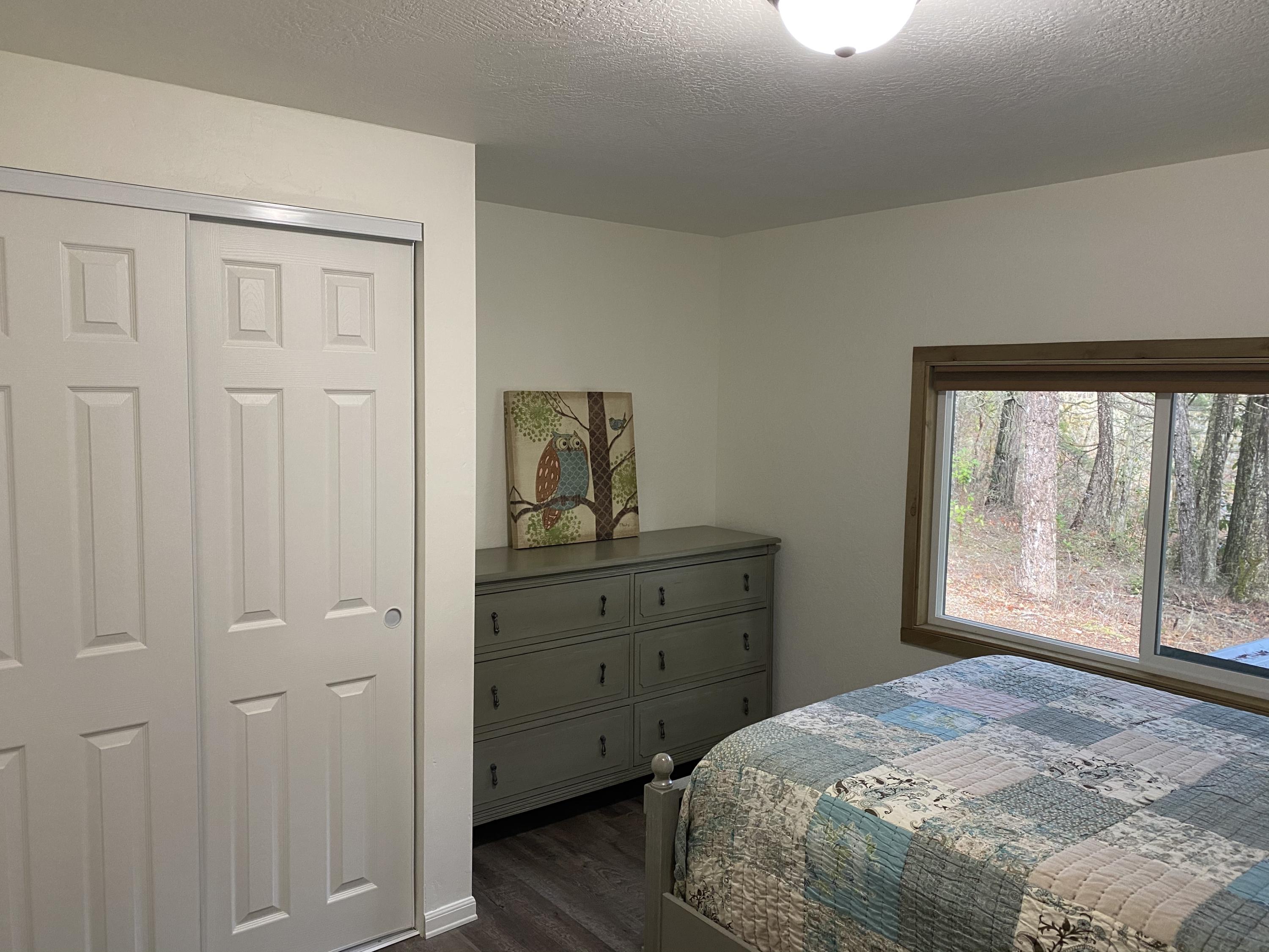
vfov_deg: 53.1
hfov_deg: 67.3
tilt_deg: -4.0
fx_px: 953
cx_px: 634
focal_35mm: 26
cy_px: 476
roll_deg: -1.5
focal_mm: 4.25
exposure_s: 1/60
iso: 160
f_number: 1.8
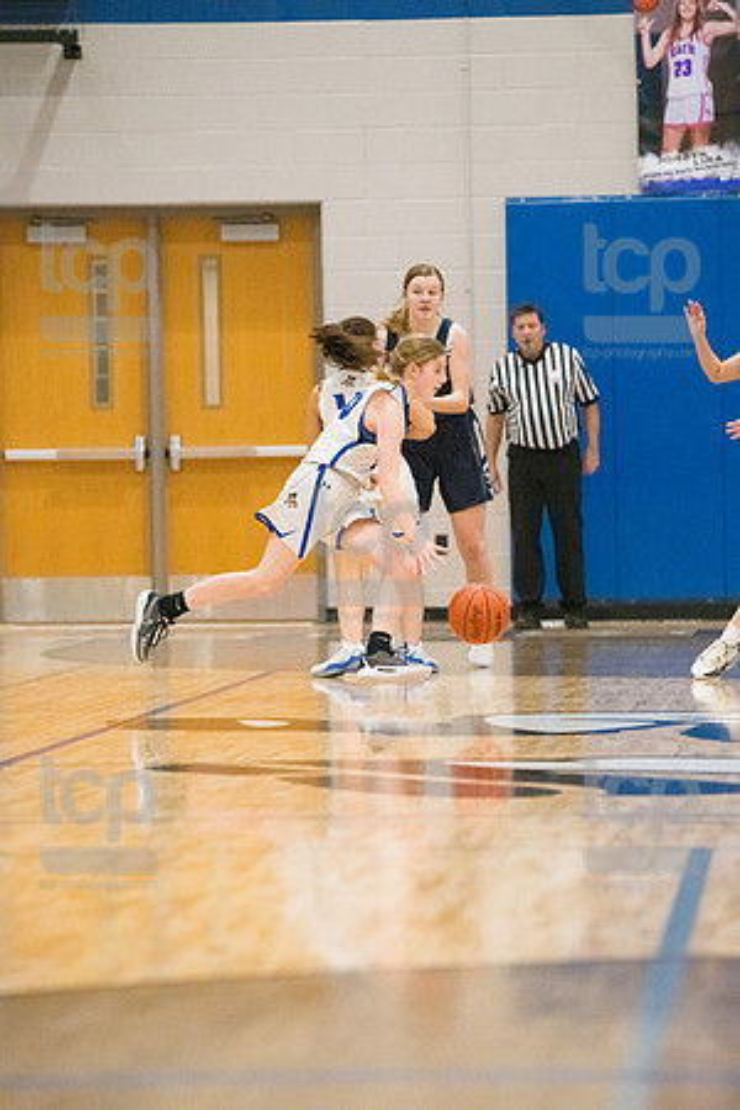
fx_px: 6166
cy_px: 555
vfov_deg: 10.3
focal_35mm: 200
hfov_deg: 6.9
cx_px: 370
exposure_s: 1/1600
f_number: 4.5
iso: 10000
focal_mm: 200
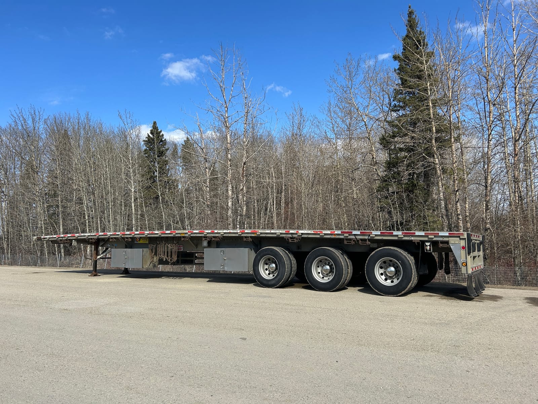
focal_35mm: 26
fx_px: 404
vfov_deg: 53.1
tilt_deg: +4.3
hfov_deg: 67.3
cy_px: 202
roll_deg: +1.7
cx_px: 269
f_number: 1.5
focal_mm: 5.7
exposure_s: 1/3460
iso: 50
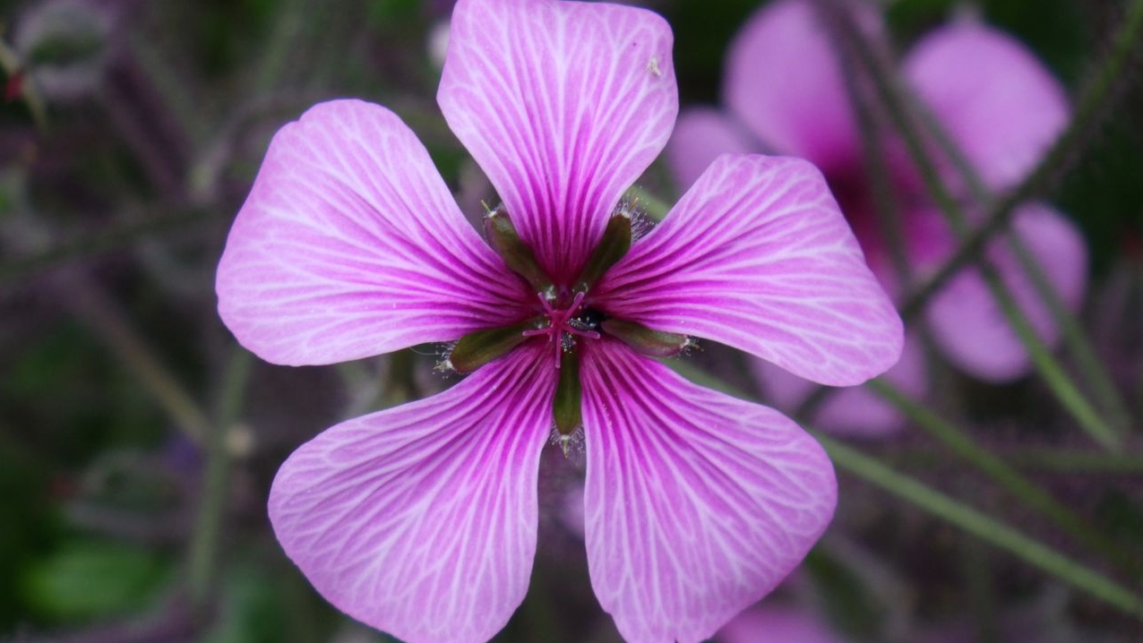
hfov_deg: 14.1
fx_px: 4637
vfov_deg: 7.9
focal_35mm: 153
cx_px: 571
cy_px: 346
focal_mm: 25
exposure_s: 1/125
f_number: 5.5
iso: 200
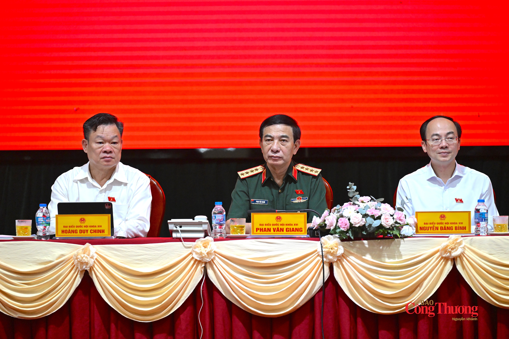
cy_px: 170
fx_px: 2828
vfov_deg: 6.9
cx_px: 254
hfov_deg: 10.3
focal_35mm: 200
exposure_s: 1/800
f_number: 3.5
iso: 4000
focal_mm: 200
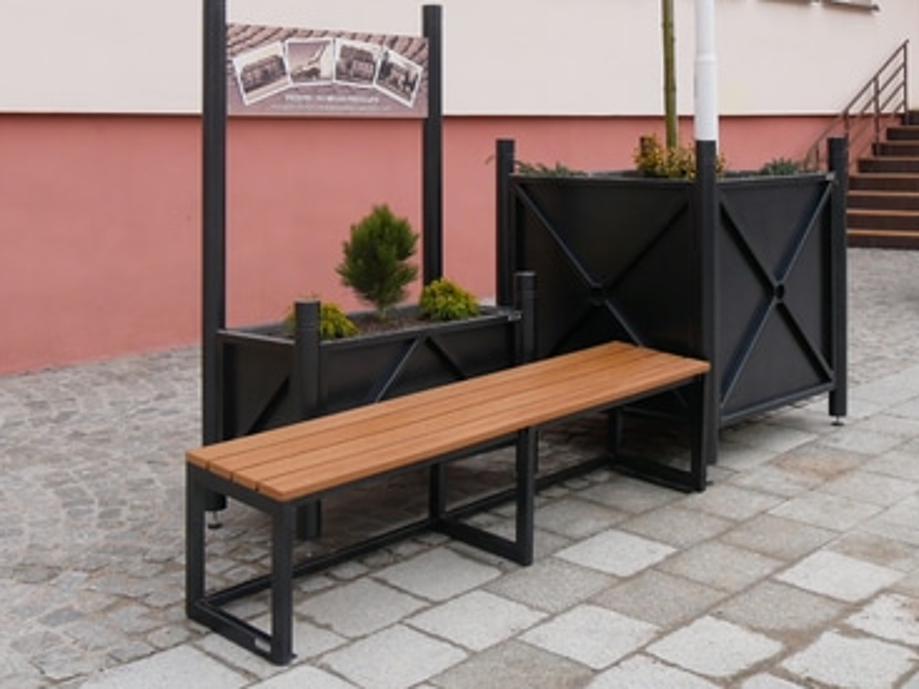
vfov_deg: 31.7
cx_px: 636
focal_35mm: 45
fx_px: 1194
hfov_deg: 41.4
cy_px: 185
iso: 200
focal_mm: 15
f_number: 5
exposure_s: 1/200
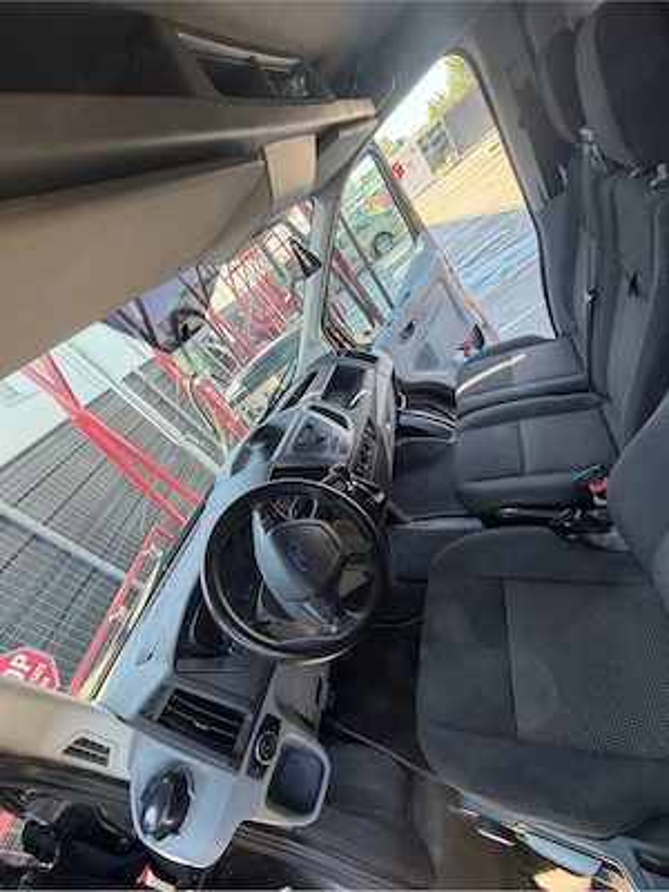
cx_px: 334
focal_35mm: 14
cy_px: 446
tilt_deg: -24.8
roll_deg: +42.0
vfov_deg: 102.1
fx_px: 361
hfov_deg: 85.7
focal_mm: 2.22
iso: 100
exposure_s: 1/121
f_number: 2.2
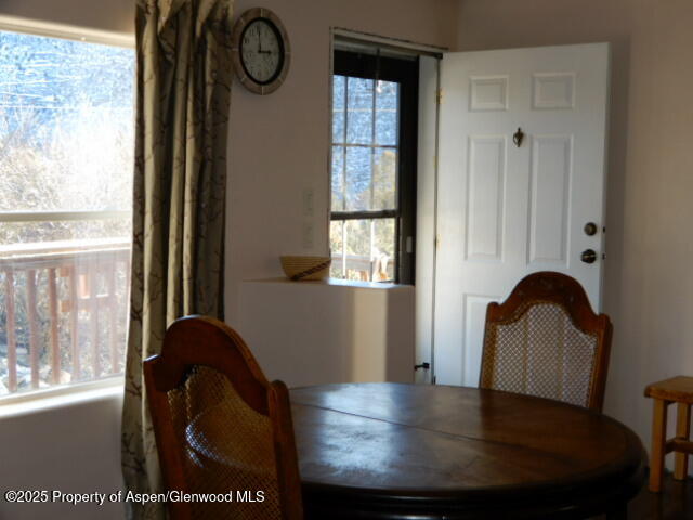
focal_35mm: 50
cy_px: 260
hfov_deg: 38.2
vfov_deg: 29.1
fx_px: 1001
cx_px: 346
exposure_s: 1/30
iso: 125
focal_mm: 8.9
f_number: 4
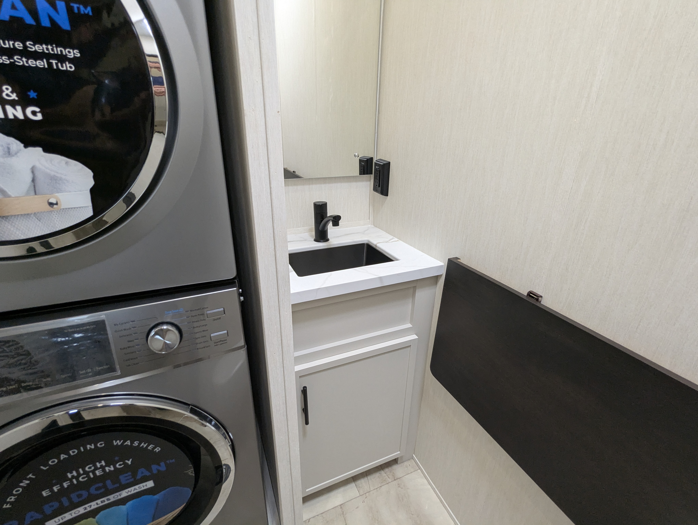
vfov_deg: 78.2
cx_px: 349
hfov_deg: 94.4
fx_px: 323
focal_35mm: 16
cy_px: 262
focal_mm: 2.35
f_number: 2.2
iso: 218
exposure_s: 1/76
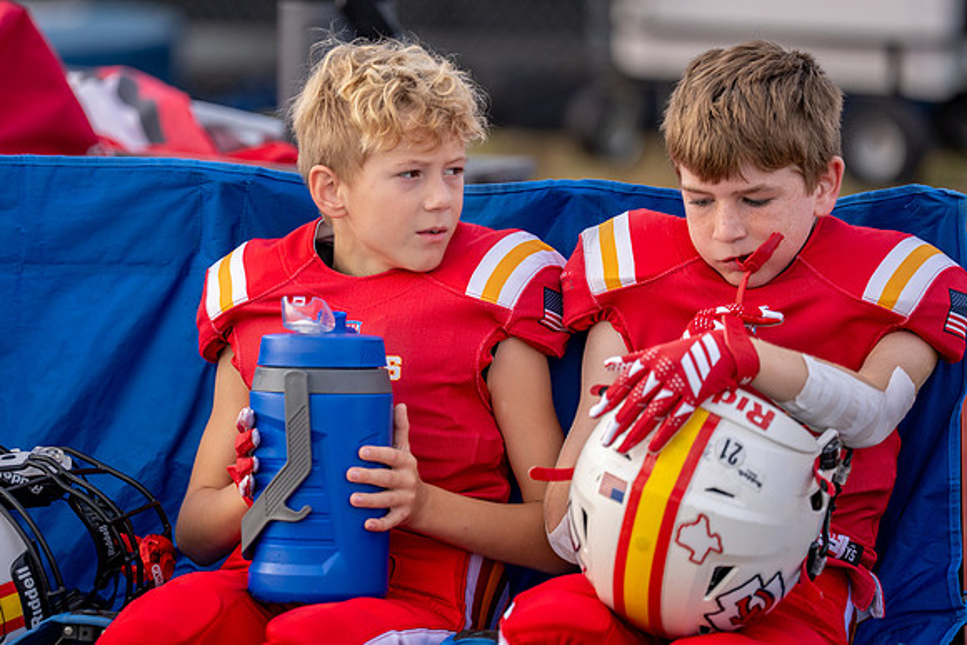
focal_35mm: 225
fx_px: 6036
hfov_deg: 9.2
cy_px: 268
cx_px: 358
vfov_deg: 6.1
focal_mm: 178
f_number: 2.8
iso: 400
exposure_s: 1/2500
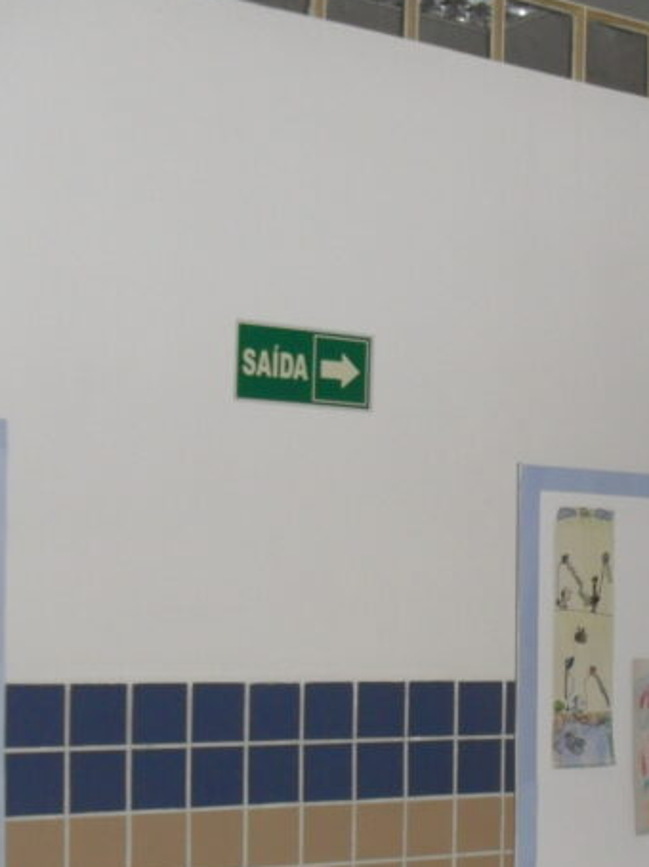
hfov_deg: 17.5
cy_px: 663
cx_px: 849
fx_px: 1977
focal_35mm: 79
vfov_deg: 24.4
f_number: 3.2
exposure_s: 1/45
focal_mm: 6.3
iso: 200
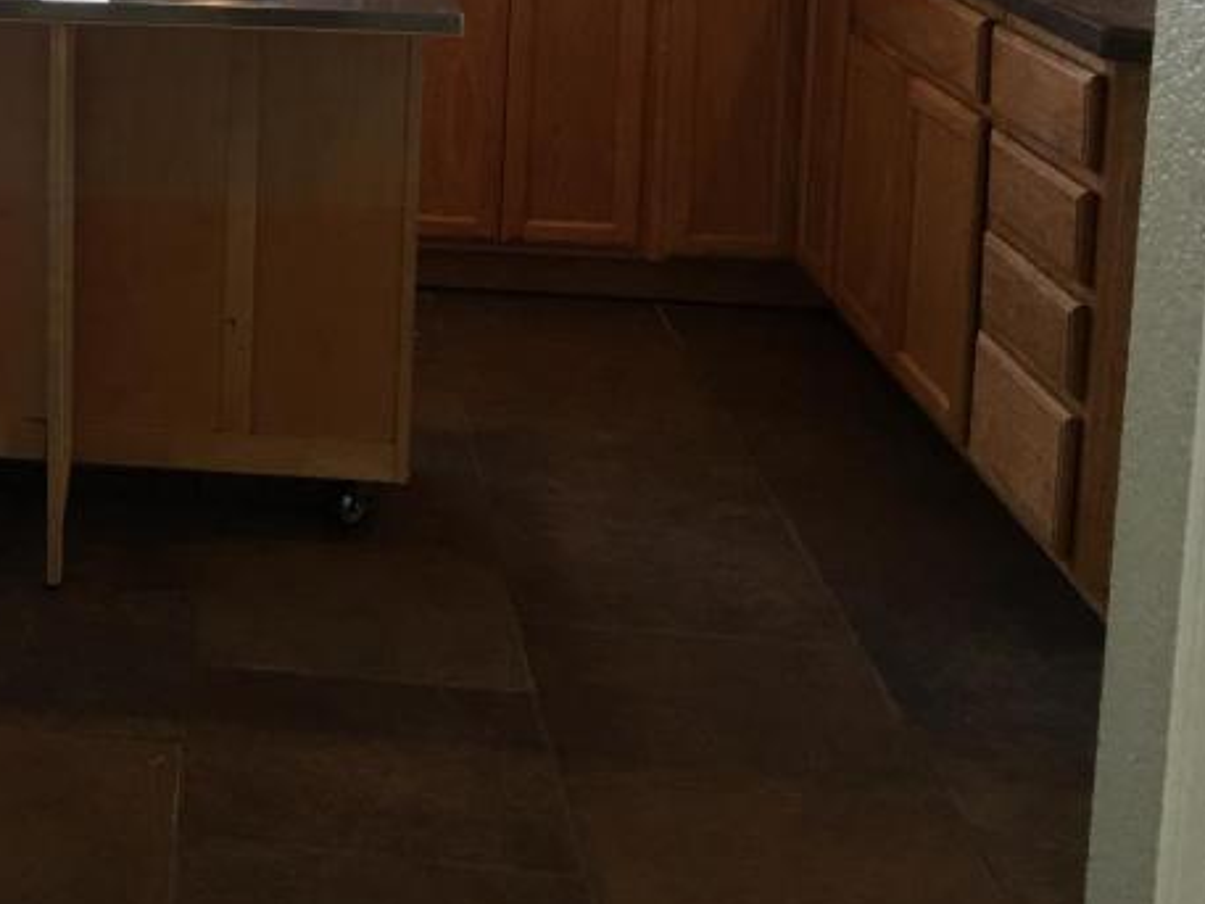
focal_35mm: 65
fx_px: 2263
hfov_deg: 27.3
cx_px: -127
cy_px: -29
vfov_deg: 21.7
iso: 40
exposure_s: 1/30
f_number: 2.2
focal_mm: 4.15
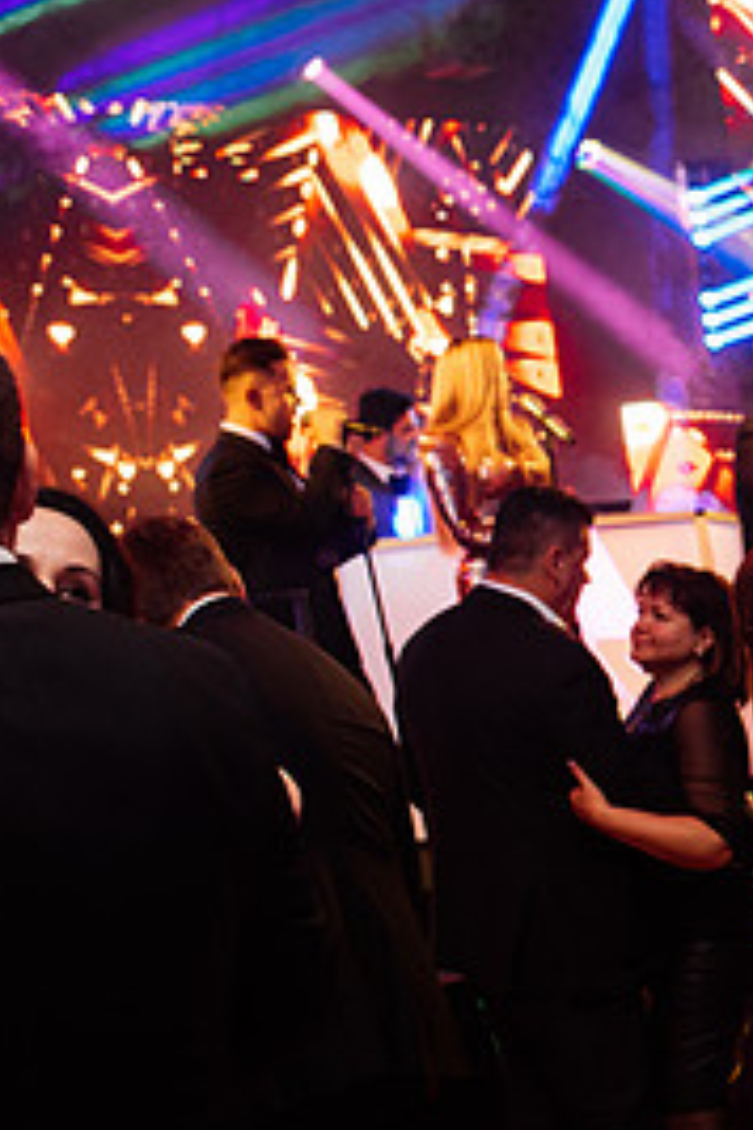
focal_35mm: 76
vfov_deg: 26.6
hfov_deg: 16.2
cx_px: 1163
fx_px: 2384
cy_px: 518
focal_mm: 35
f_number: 3.2
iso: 2000
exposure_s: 1/200
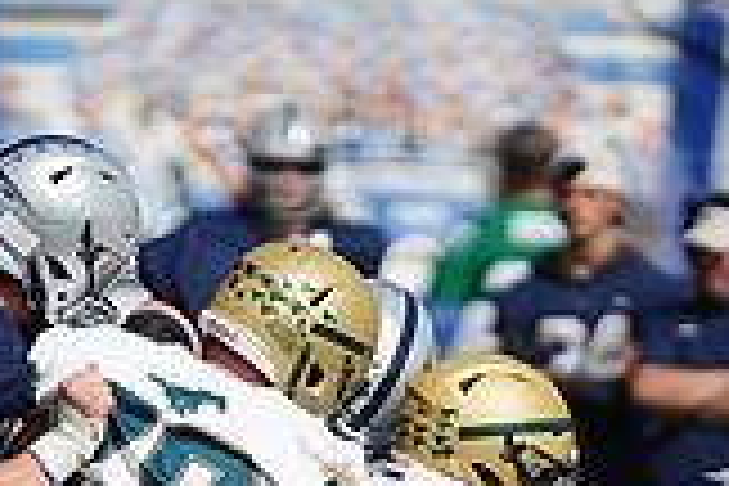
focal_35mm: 1075
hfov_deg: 1.9
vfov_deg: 1.3
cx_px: 112
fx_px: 21767
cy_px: 461
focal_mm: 300
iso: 400
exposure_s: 1/8000
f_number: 2.8
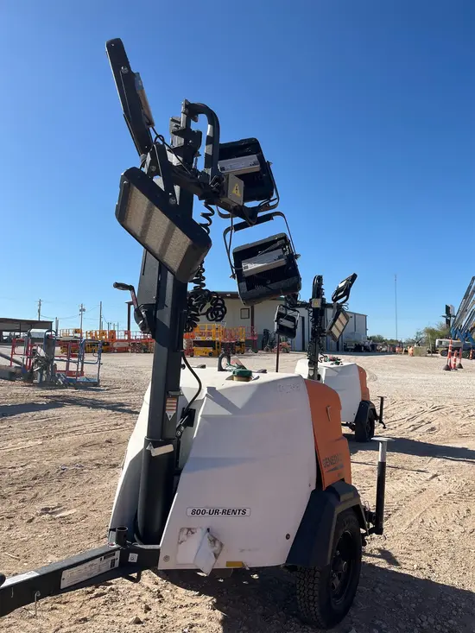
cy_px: 316
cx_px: 238
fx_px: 476
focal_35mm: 26
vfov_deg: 67.3
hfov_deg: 53.1
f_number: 1.6
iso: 50
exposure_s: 1/3311
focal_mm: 5.1
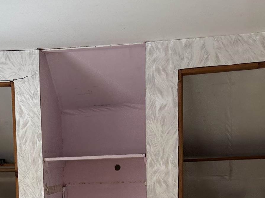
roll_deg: +1.1
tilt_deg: -5.4
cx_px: 24
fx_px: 628
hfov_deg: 23.2
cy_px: 247
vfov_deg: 17.1
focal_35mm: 82
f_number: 1.78
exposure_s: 1/121
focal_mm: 6.76
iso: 160
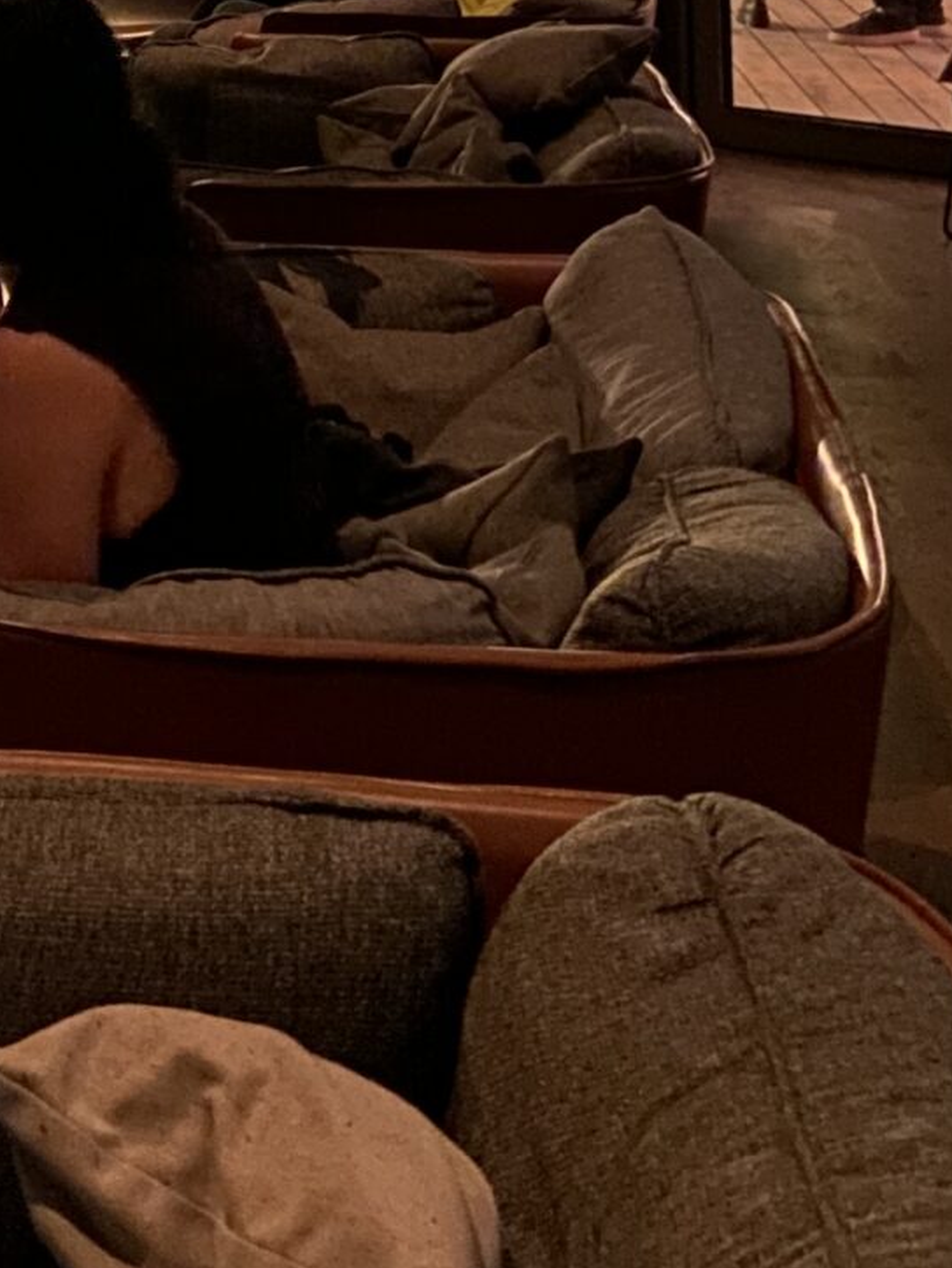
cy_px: -668
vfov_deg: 18.7
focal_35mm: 92
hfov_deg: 15.6
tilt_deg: +5.0
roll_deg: +0.0
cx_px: -95
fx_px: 3371
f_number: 1.8
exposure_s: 1/8
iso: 800
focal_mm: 4.25
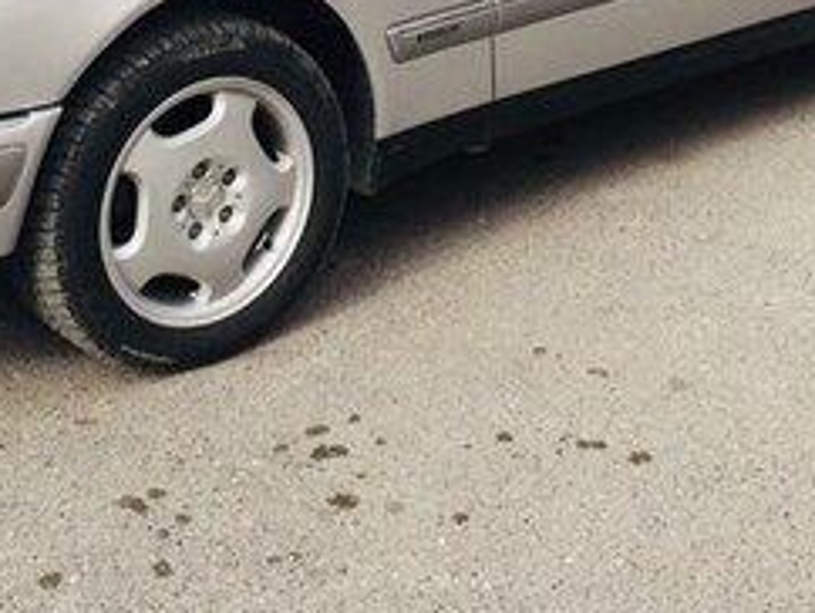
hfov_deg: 24.7
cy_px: -106
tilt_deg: -12.5
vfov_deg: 17.9
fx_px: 1862
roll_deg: +0.5
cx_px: 340
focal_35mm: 79
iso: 32
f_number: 2.2
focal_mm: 4.15
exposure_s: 1/628
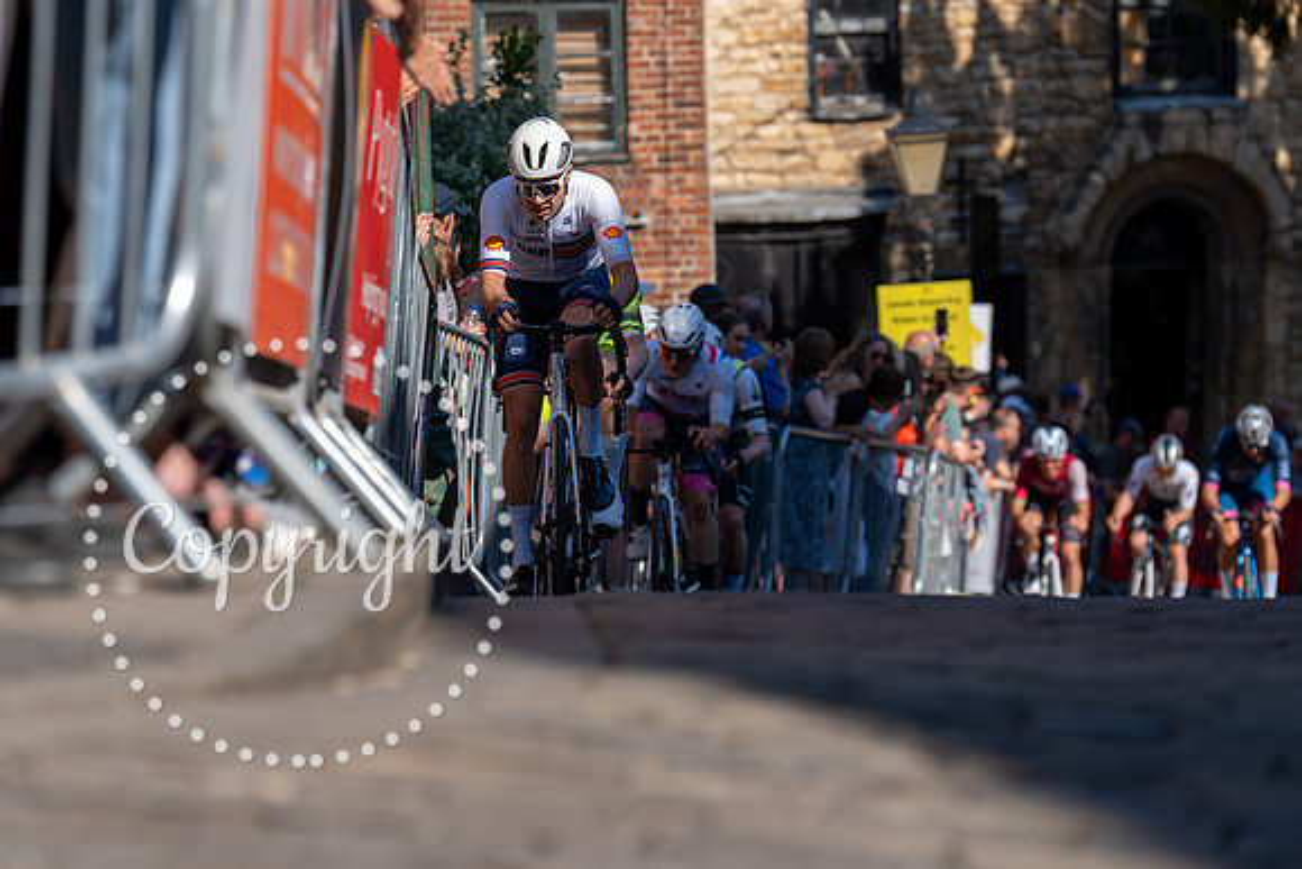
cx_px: 409
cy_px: 369
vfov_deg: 6.9
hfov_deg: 10.3
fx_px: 7235
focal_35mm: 200
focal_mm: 141
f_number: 3.5
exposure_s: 1/1000
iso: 100
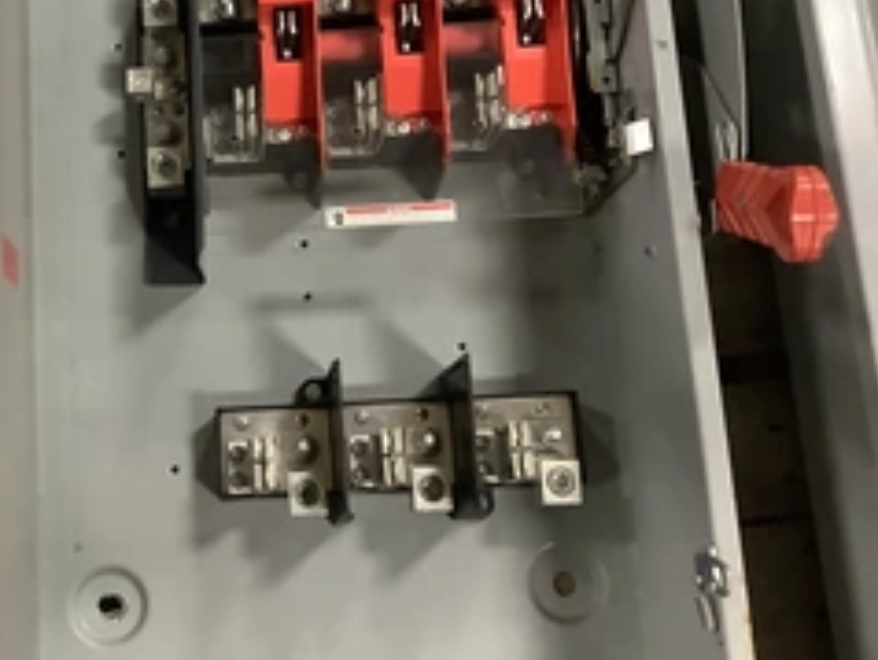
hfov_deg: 36.0
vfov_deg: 28.0
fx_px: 1320
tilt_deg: -78.7
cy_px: 240
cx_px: 221
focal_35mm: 52
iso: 320
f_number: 2.4
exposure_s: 1/40
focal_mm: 3.3
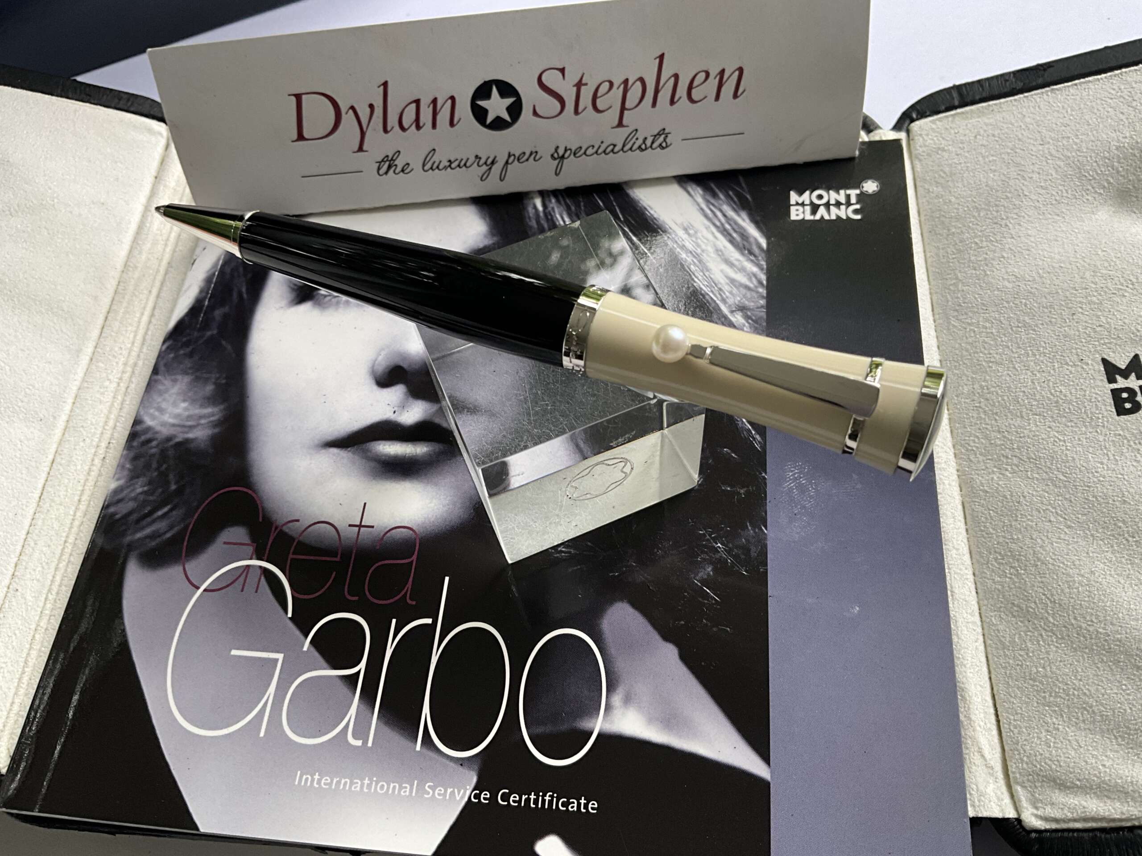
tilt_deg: -60.3
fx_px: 957
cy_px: 428
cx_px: 571
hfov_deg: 61.7
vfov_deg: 48.2
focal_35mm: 29
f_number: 1.8
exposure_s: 1/112
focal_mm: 3
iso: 64
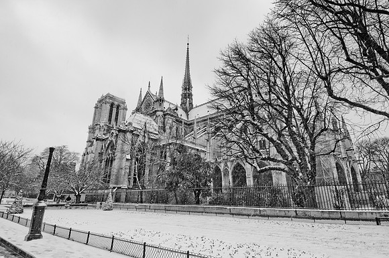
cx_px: 194
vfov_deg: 67.2
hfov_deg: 90.1
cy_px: 129
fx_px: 194
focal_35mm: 18
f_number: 11
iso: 200
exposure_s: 1/125
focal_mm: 12
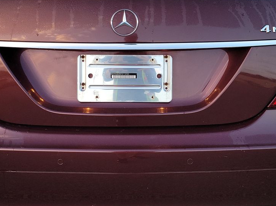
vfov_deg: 27.3
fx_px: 422
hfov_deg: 36.2
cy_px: 66
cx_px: 125
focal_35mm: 53
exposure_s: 1/120
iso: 85
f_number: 1.8
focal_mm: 6.7
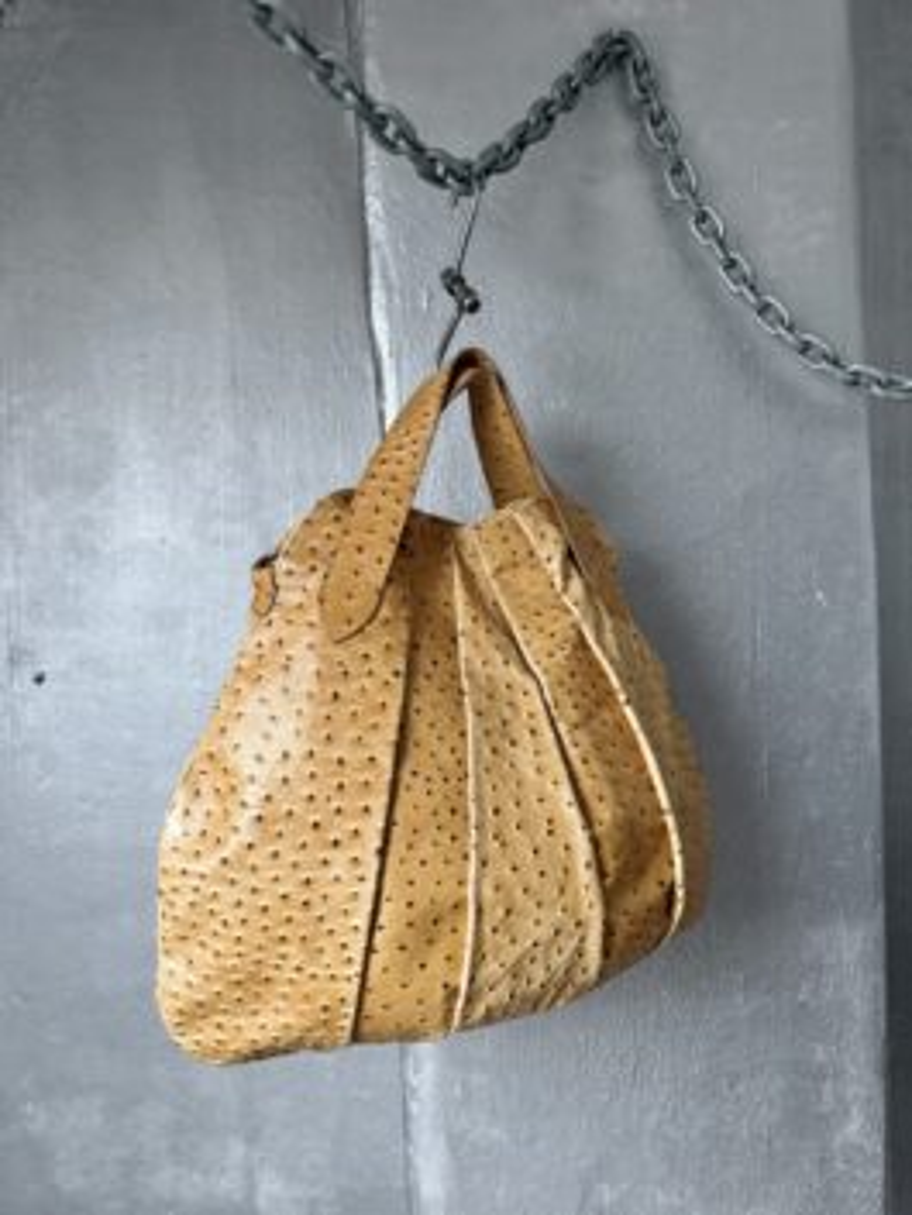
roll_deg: +0.7
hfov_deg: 56.8
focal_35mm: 24
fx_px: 843
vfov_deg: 71.6
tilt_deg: -1.8
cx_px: 456
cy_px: 608
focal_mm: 6.76
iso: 800
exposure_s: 1/60
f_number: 1.78
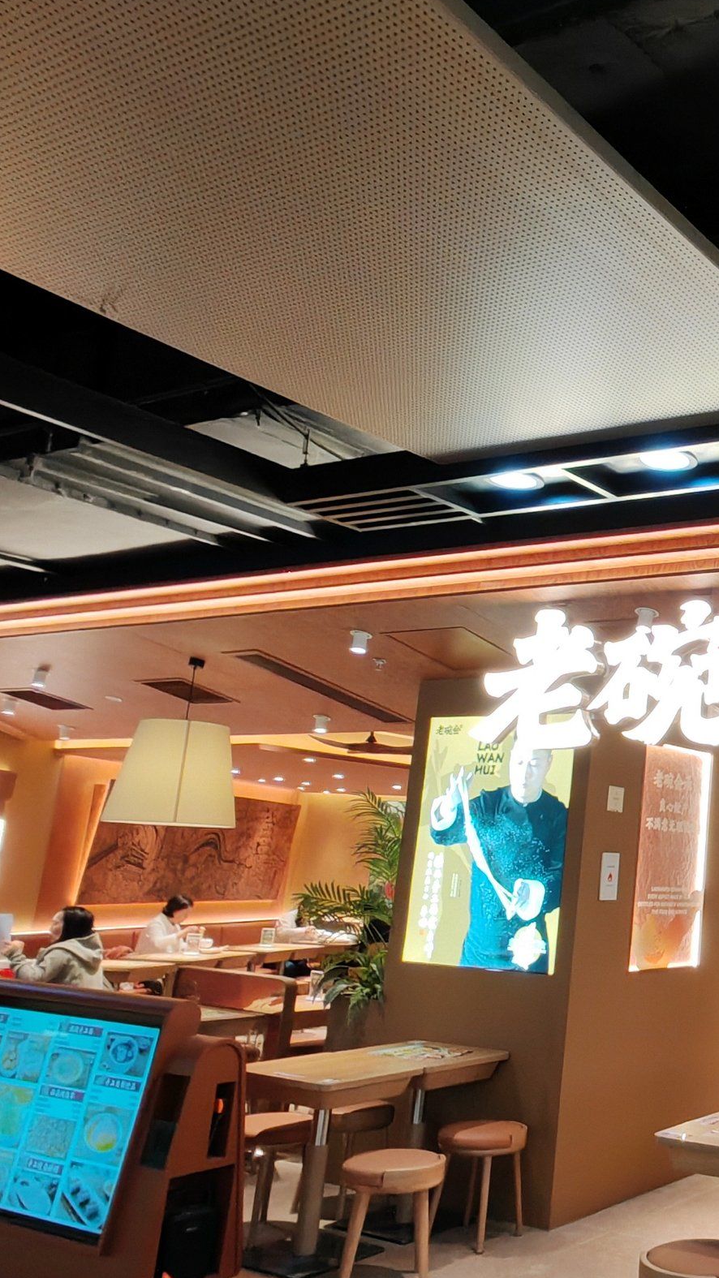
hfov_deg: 30.5
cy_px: 622
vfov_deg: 58.0
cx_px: 817
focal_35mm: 34
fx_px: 1152
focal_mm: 1.96
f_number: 2.2
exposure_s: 1/50
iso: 125
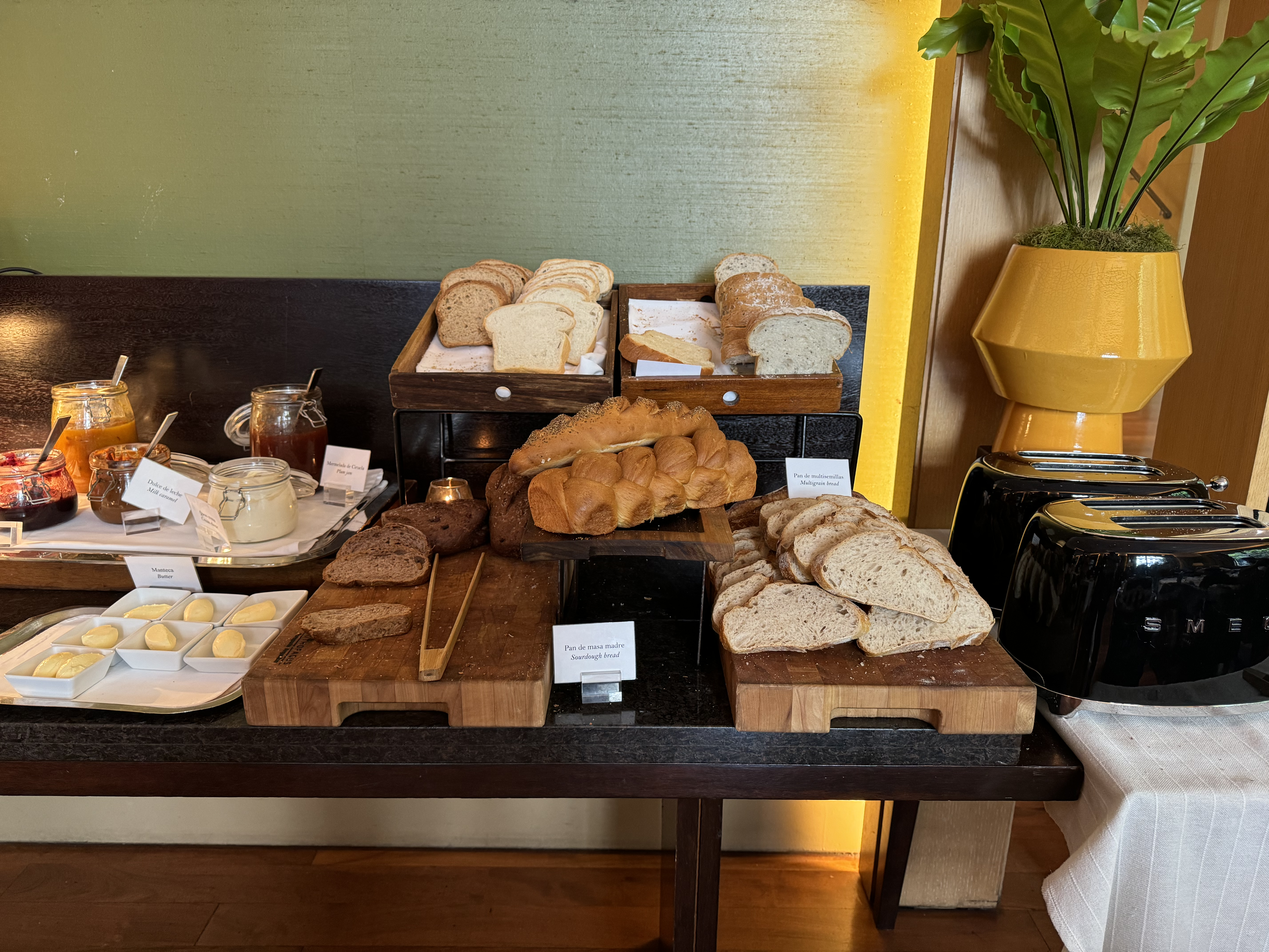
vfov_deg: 56.8
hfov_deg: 71.6
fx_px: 880
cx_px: 634
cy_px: 476
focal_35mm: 24
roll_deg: -1.0
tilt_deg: -16.6
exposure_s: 1/50
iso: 320
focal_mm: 6.76
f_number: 1.78
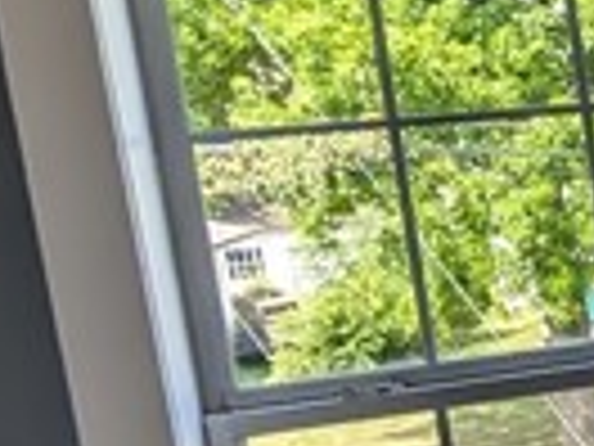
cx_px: 1492
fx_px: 1596
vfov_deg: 15.9
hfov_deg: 13.7
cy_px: 257
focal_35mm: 93
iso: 57
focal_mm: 2.02
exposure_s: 1/465
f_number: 1.7
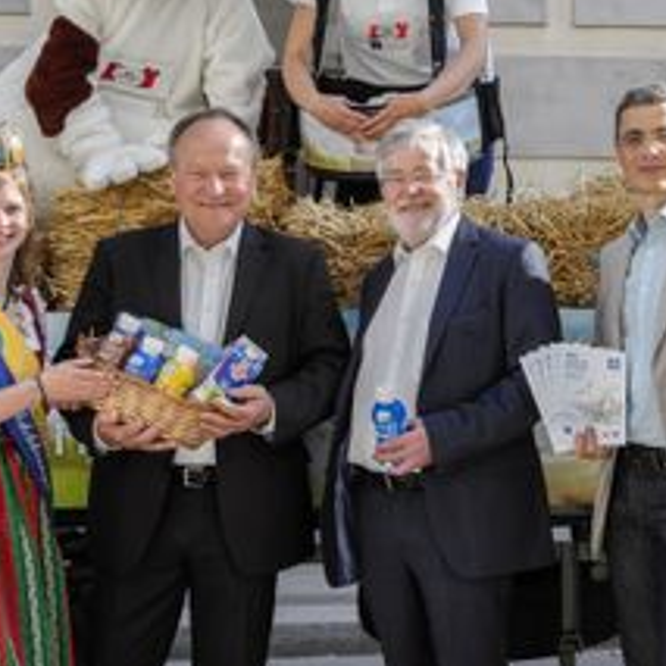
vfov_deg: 17.4
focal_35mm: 100
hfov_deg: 17.3
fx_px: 2177
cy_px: 267
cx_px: 475
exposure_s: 1/100
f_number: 6.3
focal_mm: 33.2
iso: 100
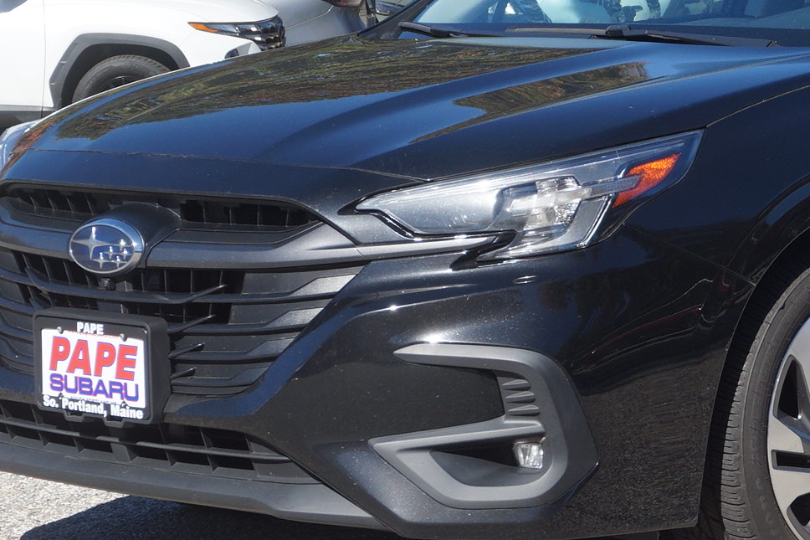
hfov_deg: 13.7
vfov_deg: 9.2
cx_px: 763
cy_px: 147
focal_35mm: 148
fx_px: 3339
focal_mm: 35
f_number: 8
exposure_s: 1/200
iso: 100
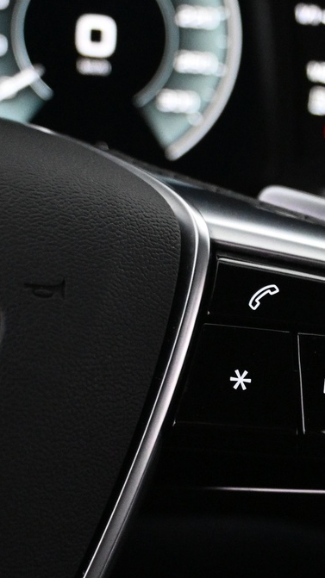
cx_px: 359
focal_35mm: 87
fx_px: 1338
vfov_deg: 24.1
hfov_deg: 13.6
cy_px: 444
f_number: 4.2
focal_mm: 23
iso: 4000
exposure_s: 1/80
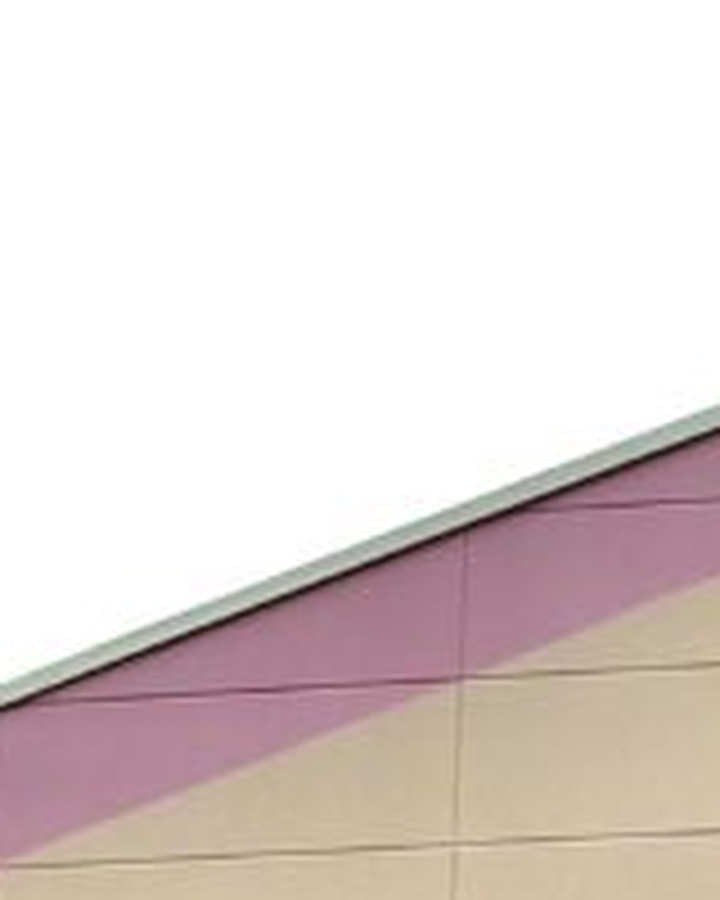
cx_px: 2493
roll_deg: +0.6
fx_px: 4821
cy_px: 1431
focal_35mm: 181
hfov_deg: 7.2
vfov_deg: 10.2
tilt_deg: +7.2
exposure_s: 1/394
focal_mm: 6.93
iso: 64
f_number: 1.8
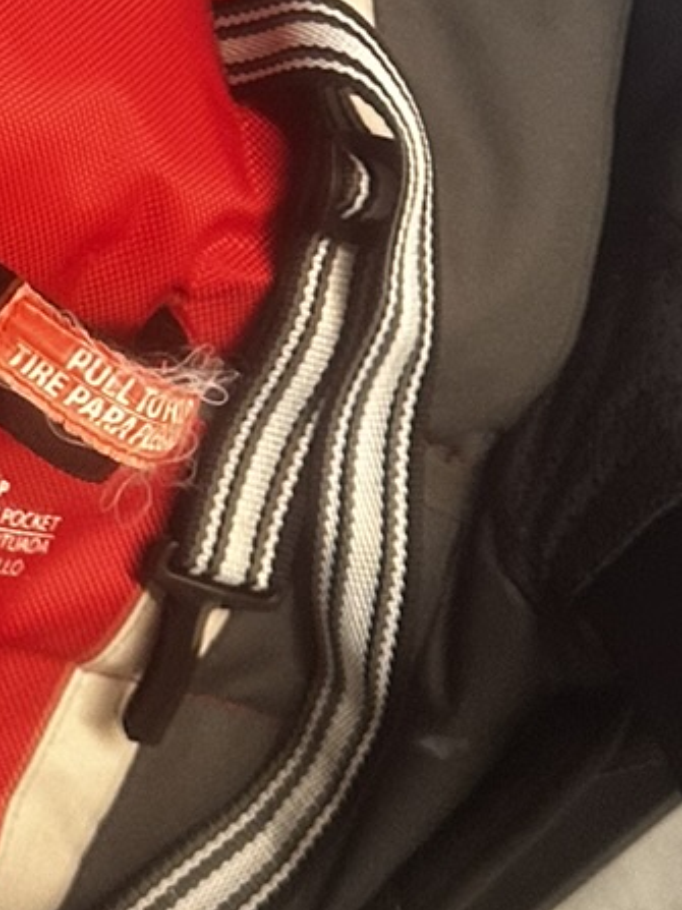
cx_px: -179
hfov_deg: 13.0
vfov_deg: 17.4
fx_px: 2891
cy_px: -55
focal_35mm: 110
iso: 320
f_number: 1.78
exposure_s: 1/60
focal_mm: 6.86
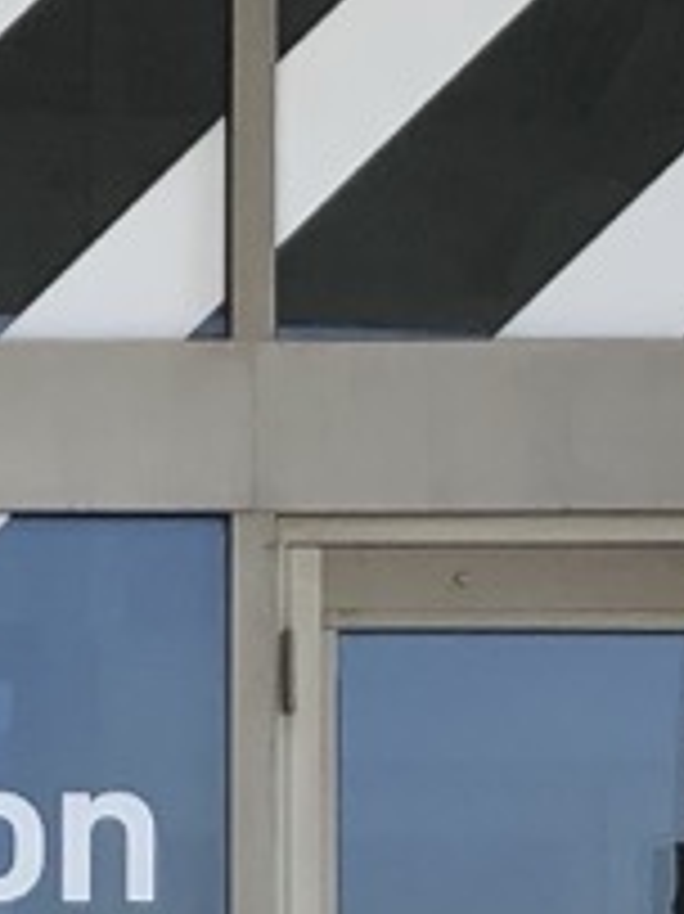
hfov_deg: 6.6
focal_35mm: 221
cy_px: 1076
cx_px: -292
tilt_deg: +5.1
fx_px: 5829
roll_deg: +0.1
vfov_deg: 8.9
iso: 20
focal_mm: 3.99
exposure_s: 1/906
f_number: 1.8
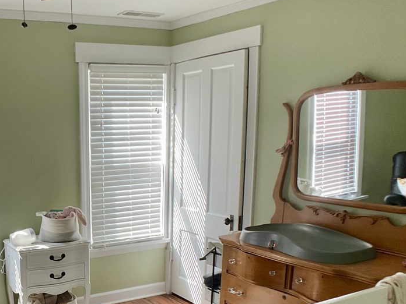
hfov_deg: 31.0
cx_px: 54
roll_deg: +1.0
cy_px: 259
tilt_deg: -13.6
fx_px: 704
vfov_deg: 23.9
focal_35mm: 60
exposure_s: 1/60
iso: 64
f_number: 1.8
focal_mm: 3
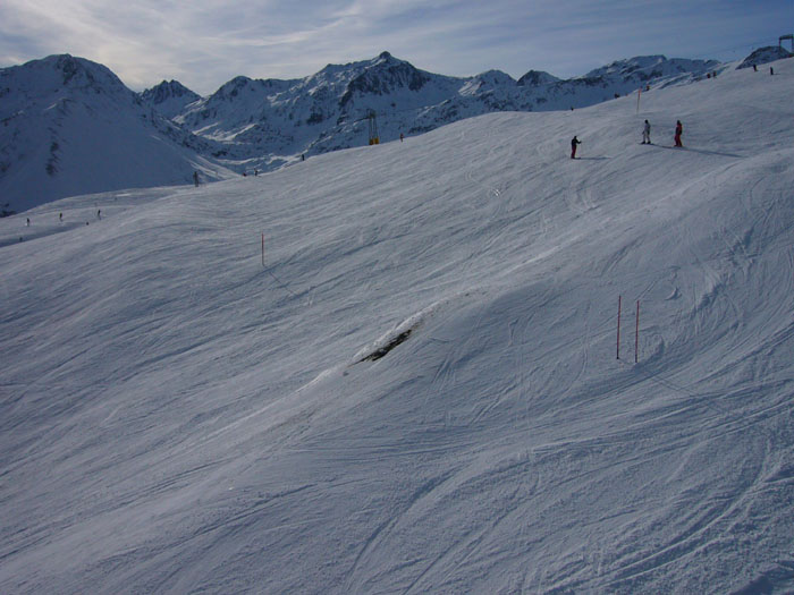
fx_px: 780
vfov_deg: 41.8
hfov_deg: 54.0
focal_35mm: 34
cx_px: 397
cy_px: 298
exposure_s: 1/1600
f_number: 5.6
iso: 80
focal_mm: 4.6
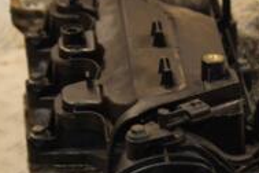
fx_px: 1544
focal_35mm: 215
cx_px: 174
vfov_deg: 6.4
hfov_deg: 9.6
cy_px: 178
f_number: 4.8
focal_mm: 45
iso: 800
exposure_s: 1/200
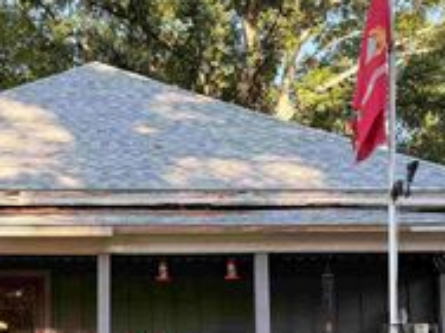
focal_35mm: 64
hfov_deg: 29.7
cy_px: 282
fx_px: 823
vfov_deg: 22.5
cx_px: 97
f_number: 1.78
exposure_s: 1/580
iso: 100
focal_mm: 6.76
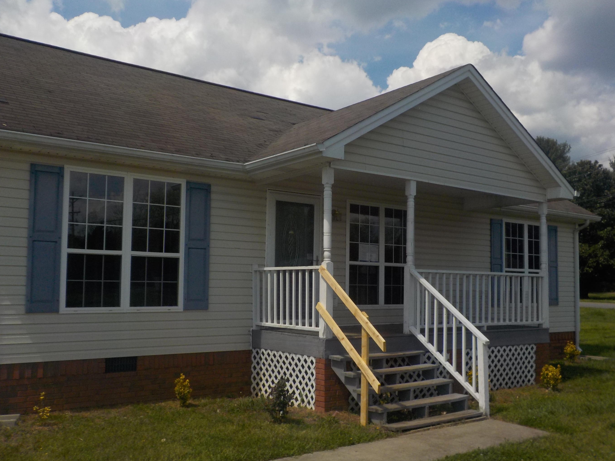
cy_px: 243
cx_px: 321
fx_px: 586
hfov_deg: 55.3
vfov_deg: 42.9
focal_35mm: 33
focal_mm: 4.1
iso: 125
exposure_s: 1/1600
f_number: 3.3
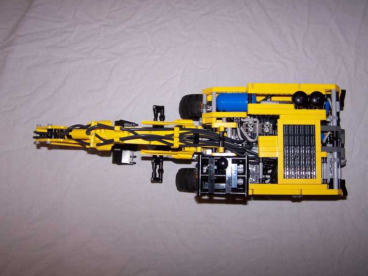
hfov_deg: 47.8
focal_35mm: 39
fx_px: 415
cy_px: 137
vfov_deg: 36.8
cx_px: 188
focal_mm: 6.3
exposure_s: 1/60
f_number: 2.8
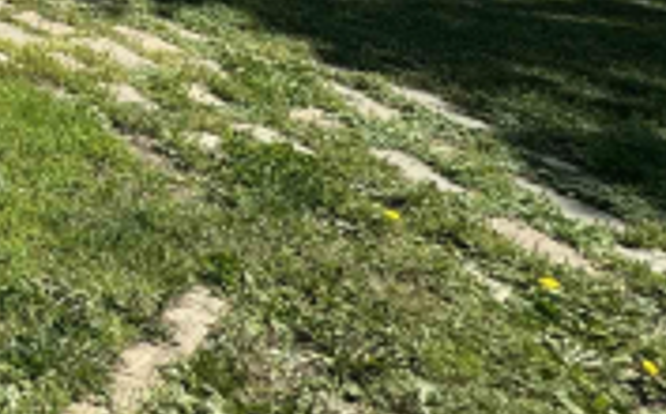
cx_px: -499
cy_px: -199
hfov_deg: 22.8
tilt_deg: -3.6
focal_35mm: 56
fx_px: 1015
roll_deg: -0.5
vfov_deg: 20.0
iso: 50
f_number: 2.2
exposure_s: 1/1672
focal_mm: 2.22
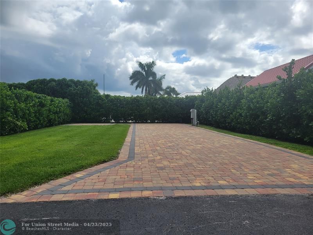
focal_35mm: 26
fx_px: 235
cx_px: 156
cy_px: 118
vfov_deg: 53.1
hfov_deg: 67.3
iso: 40
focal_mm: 5.4
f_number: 1.8
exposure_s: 1/3608
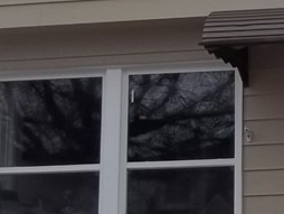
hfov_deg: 14.2
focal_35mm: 129
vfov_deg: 11.5
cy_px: 55
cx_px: 432
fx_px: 1059
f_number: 8.8
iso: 64
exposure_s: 1/125
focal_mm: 5.7
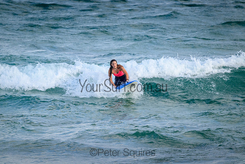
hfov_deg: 2.7
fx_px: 5173
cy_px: 82
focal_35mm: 760
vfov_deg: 1.8
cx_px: 122
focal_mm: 760
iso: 1800
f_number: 11
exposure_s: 1/2000
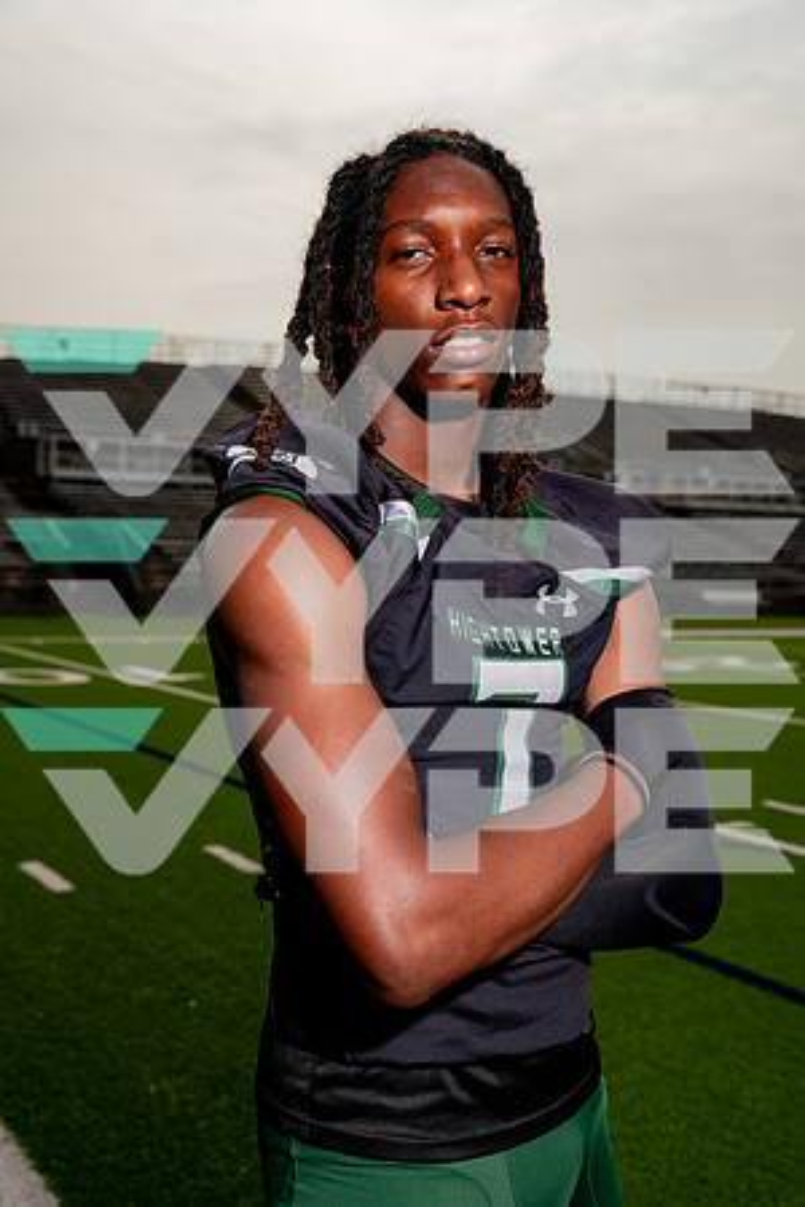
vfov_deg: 45.4
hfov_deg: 31.2
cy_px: 604
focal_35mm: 43
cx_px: 402
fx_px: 1442
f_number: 5.6
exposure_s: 1/1250
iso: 100
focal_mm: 43
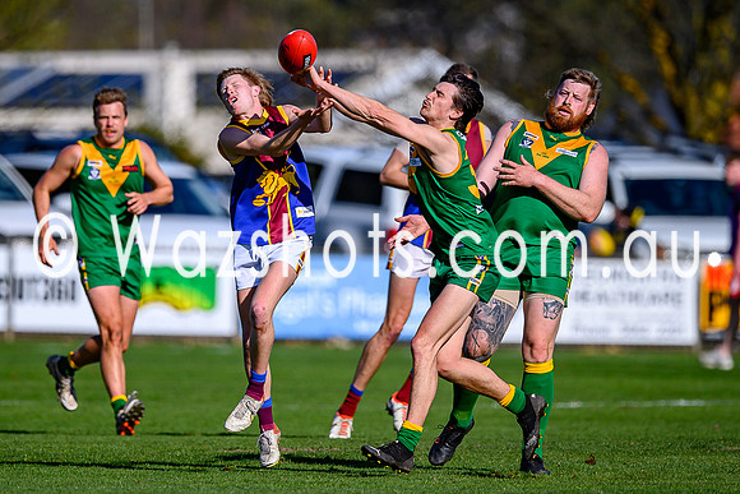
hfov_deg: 2.5
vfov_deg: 1.7
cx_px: 318
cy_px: 198
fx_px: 16769
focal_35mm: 816
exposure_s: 1/2000
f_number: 4
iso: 100
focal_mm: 500
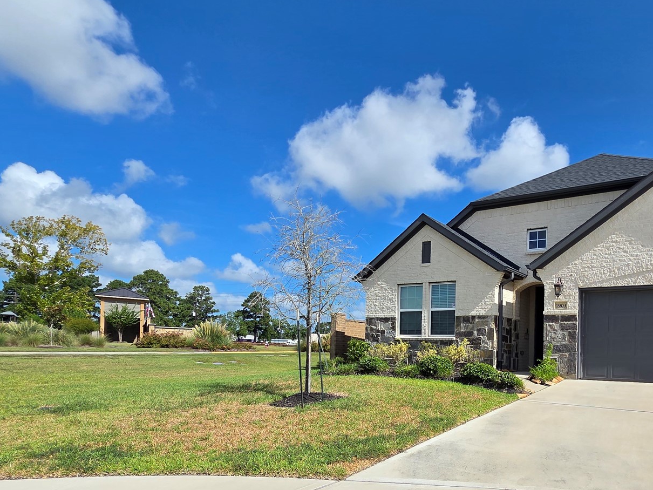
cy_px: 352
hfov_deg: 73.4
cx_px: 448
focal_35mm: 22
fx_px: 415
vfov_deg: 58.7
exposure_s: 1/2346
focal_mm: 2.2
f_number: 2.2
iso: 50
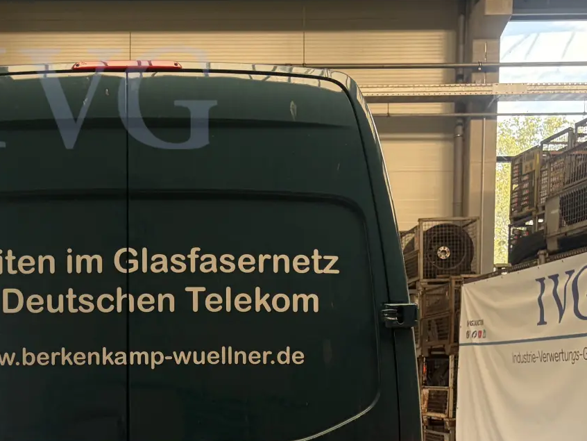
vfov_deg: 23.7
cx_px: 118
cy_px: 446
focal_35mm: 59
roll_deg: +2.3
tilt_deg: +1.1
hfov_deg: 31.8
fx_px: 1001
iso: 100
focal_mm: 5.96
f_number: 1.6
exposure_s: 1/121
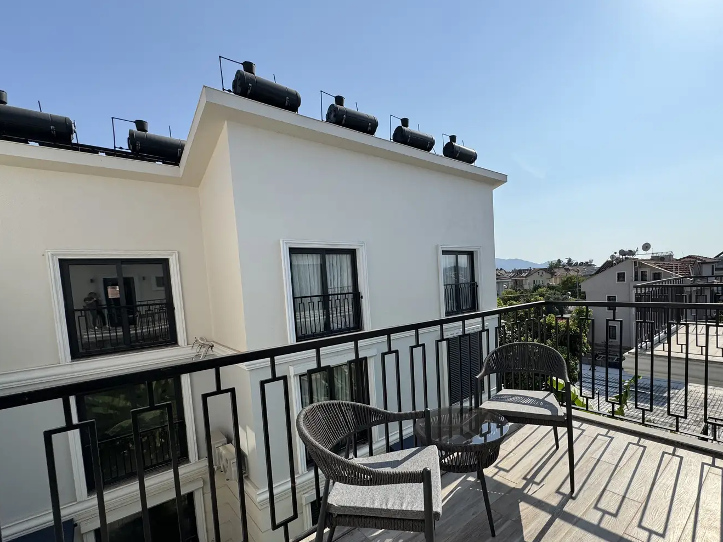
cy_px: 302
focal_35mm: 17
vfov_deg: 74.4
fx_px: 355
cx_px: 425
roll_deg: +3.6
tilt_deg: -3.6
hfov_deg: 90.2
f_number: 2.2
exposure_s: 1/2494
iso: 50
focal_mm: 2.22
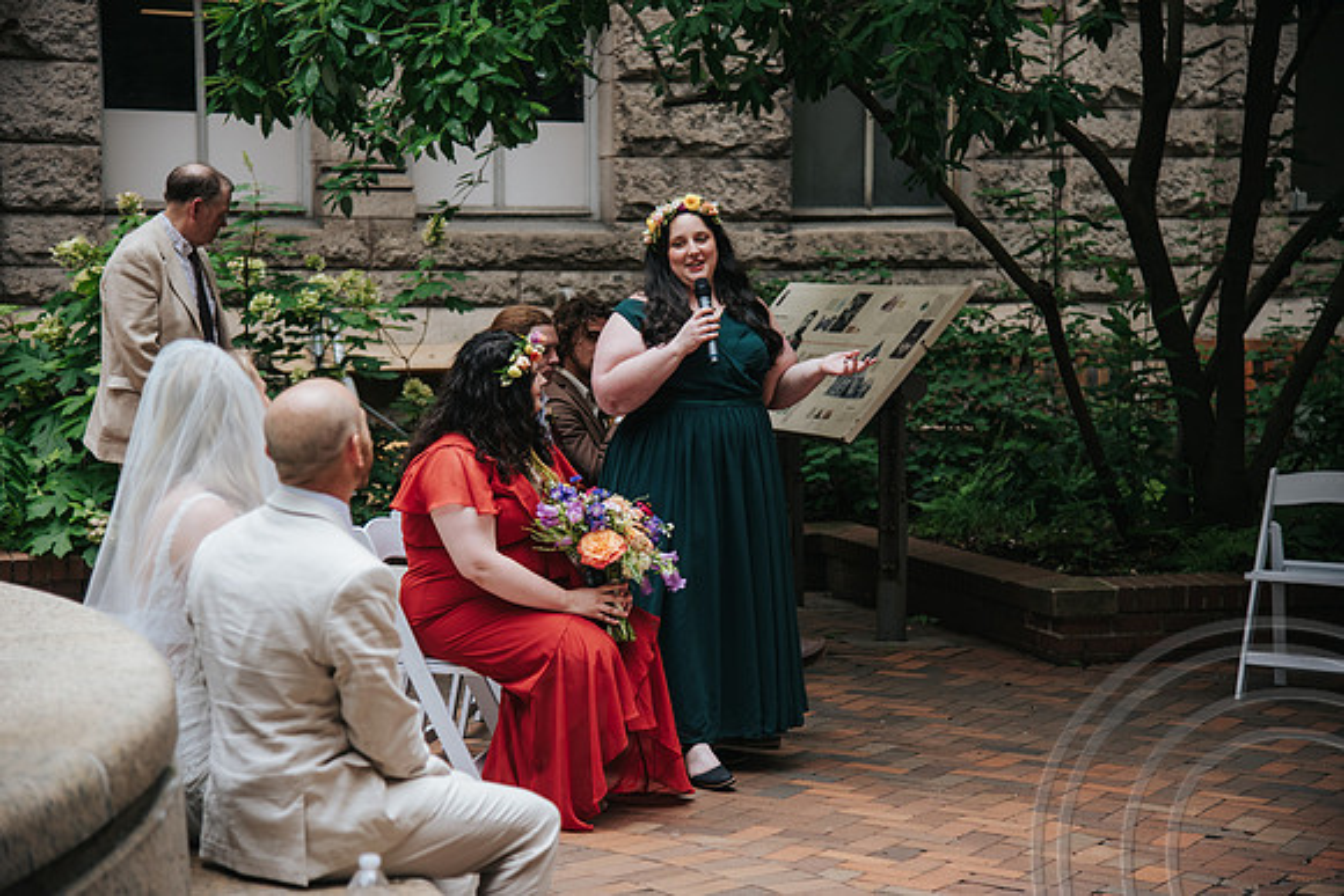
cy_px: 448
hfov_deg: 24.8
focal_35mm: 82
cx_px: 672
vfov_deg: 16.7
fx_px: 3062
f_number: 4
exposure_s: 1/500
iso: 1000
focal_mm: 82
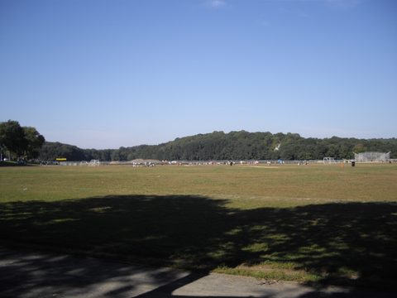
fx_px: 436
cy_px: 149
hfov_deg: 49.0
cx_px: 198
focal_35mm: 38
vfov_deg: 37.7
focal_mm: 7.9
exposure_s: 1/1000
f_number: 2.8
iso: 50
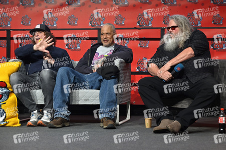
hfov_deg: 22.2
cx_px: 113
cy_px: 75
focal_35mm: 92
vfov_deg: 14.8
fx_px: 577
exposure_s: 1/400
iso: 1250
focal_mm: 92
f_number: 4.5
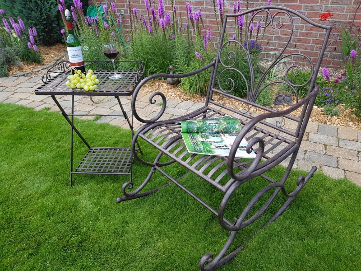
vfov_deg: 53.1
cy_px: 136
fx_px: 271
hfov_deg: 67.3
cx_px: 180
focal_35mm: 26
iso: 40
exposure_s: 1/434
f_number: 1.7
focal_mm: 4.2
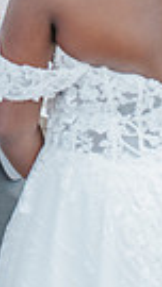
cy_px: -60
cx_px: -26
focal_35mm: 122
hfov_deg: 9.8
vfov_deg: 16.8
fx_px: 931
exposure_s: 1/1000
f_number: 3.2
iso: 400
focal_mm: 35
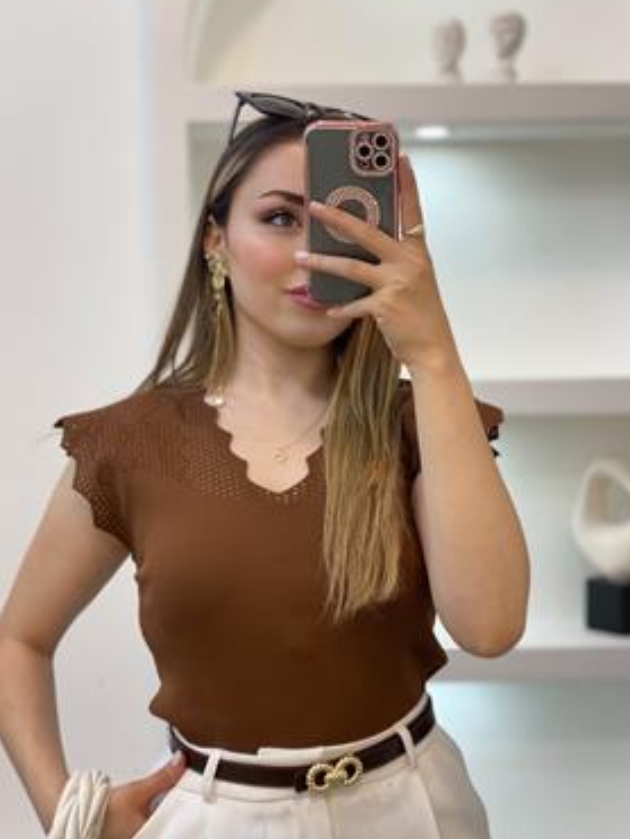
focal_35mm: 58
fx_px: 1406
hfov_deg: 25.3
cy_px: 439
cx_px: 297
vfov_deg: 33.2
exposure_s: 1/100
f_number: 2
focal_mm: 6
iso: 100
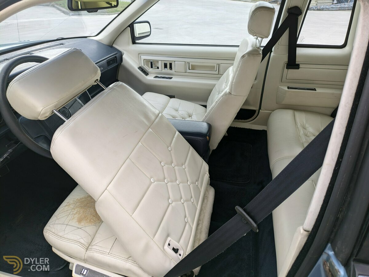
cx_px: 184
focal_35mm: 25
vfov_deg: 54.9
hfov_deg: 69.4
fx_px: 267
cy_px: 138
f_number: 1.89
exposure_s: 1/190
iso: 45
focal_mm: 5.43
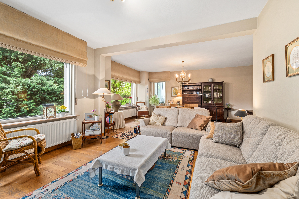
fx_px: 133
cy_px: 100
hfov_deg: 96.7
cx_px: 150
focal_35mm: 16
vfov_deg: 73.7
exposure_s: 1/2.5
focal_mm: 16
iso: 800
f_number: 11
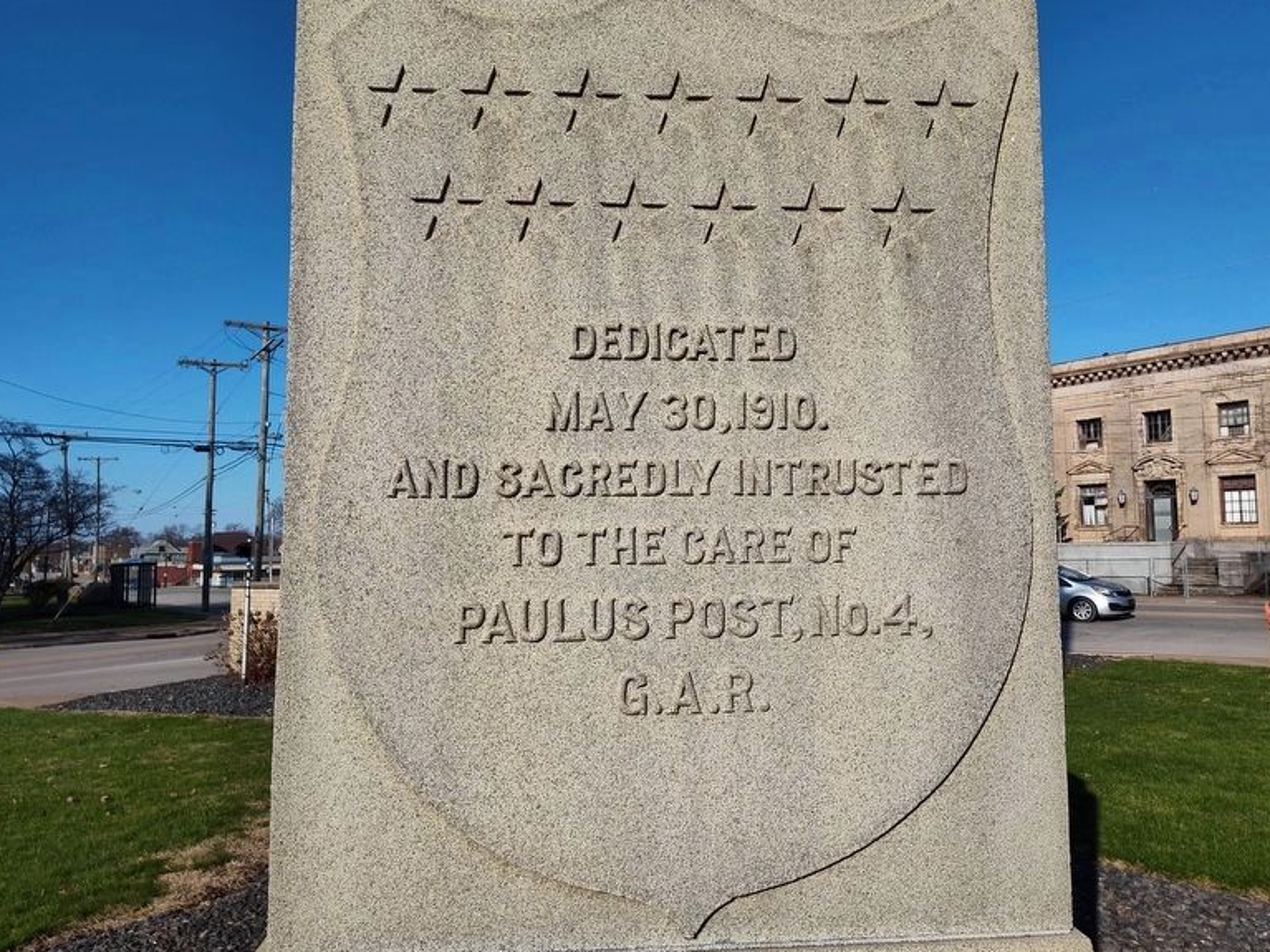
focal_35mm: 24
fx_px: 880
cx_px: 642
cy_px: 472
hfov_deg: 71.6
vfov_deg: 56.8
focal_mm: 5.56
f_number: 1.8
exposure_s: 1/2087
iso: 100
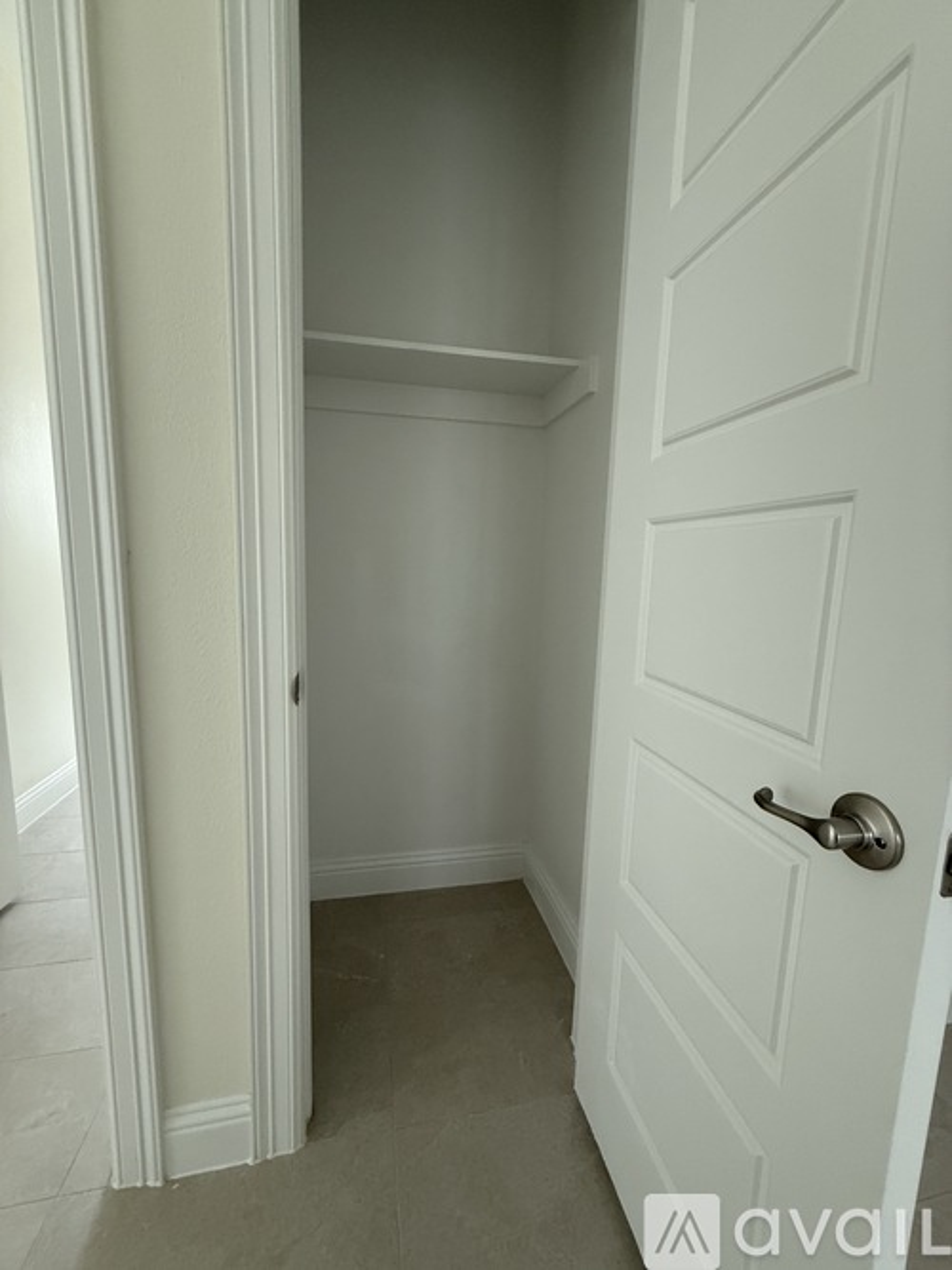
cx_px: 476
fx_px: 514
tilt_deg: -7.6
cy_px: 635
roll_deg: -1.3
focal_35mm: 14
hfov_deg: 85.7
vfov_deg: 102.1
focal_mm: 2.22
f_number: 2.2
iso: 400
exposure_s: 1/65
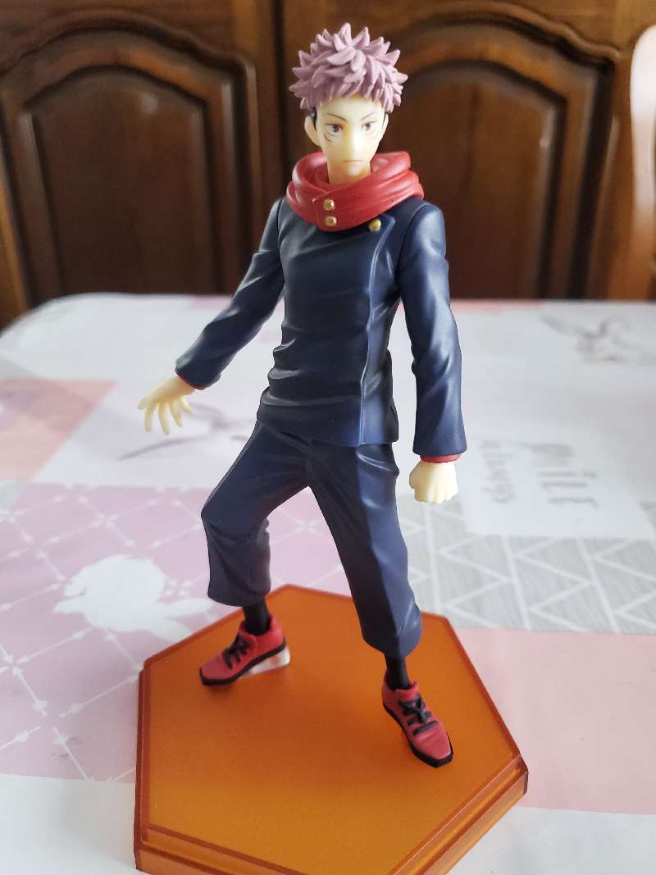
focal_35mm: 26
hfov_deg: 53.1
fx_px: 657
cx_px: 328
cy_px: 438
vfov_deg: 67.3
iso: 400
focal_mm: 4.3
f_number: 1.5
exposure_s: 1/50
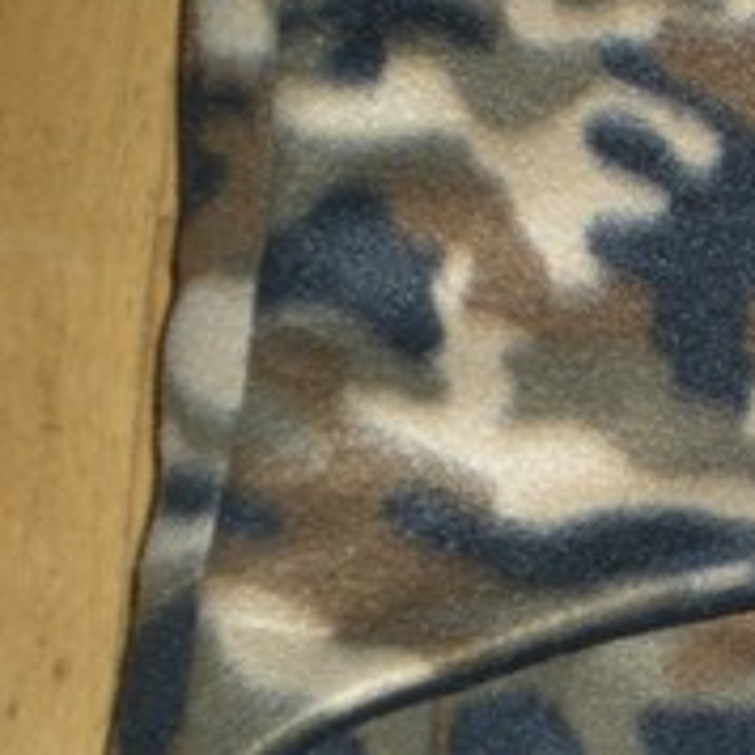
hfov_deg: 14.6
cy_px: 424
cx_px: 1039
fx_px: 2788
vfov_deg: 15.4
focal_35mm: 113
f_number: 3.1
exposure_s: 1/60
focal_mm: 6.3
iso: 64
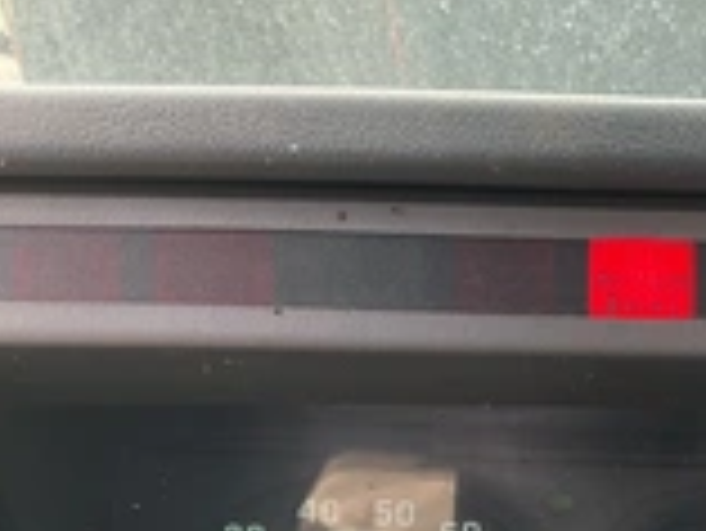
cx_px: 715
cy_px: 562
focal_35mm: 74
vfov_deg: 19.2
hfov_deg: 25.0
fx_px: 1510
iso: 64
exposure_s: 1/87
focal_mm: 3
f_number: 1.8
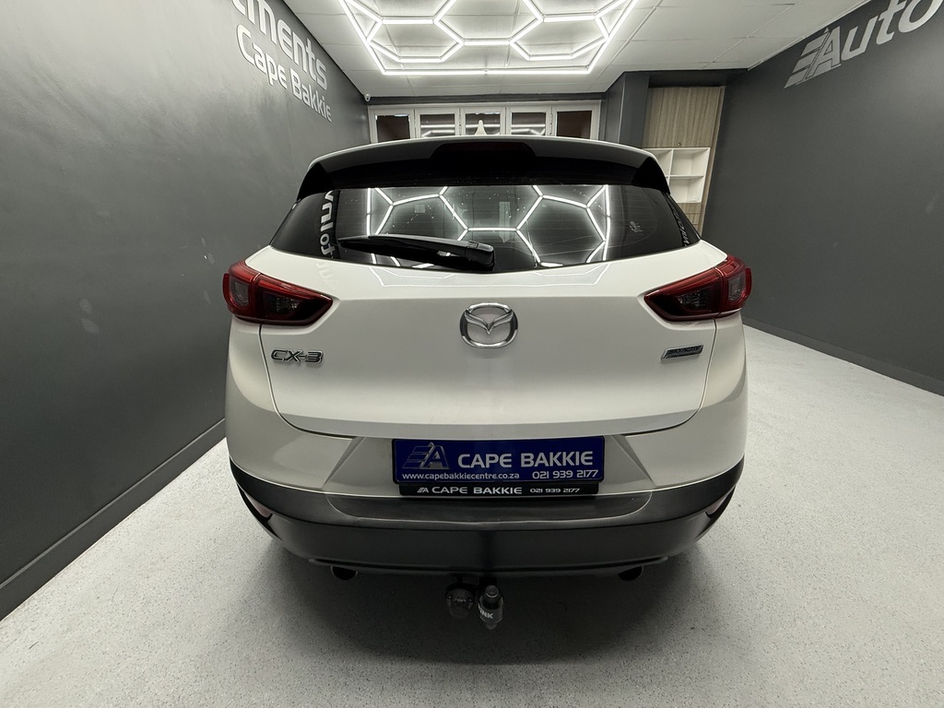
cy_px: 354
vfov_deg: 85.7
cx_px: 472
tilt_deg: -17.5
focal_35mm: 14
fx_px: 382
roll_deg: +0.9
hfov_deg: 102.1
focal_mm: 2.22
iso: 200
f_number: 2.2
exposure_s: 1/99
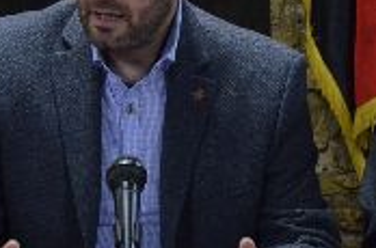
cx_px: 149
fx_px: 2989
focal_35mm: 287
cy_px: 69
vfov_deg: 4.8
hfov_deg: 7.2
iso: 2200
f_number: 5
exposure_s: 1/30
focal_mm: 52
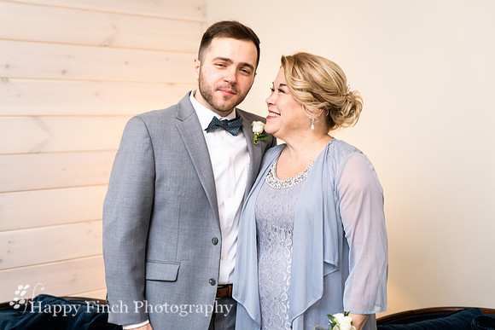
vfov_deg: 23.9
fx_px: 781
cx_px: 256
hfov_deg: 35.2
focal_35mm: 57
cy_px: 160
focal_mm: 55
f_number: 2.8
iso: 400
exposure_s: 1/100
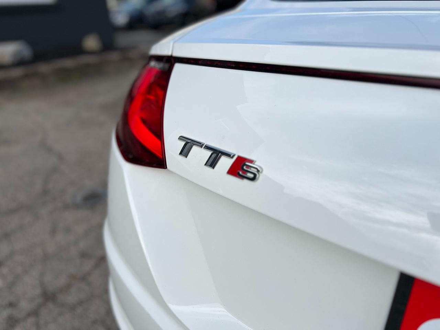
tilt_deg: -26.8
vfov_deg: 53.1
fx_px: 330
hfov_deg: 67.3
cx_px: 220
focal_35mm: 26
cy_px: 165
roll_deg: +4.0
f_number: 1.5
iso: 50
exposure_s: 1/4274
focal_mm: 5.7
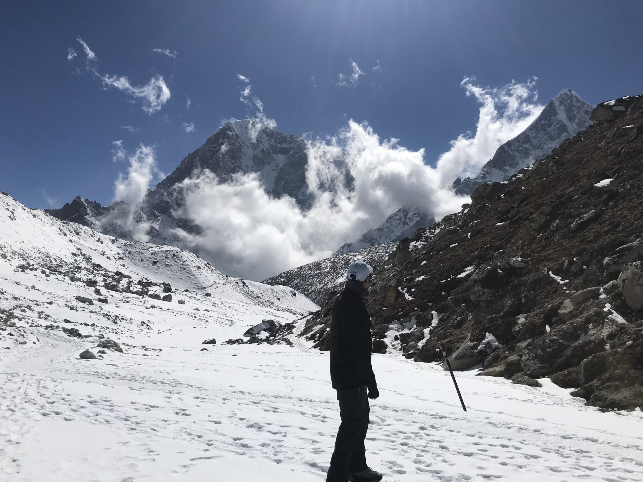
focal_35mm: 28
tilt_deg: +6.0
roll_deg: -1.6
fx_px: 520
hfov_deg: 63.4
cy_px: 241
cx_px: 322
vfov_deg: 49.7
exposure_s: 1/13699
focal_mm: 3.99
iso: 25
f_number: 1.8
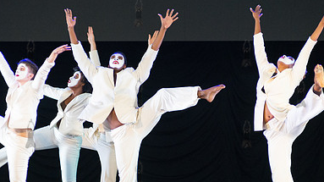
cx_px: 135
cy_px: 107
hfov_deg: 5.7
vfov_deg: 3.2
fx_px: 3254
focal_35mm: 379
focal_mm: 200
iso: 3200
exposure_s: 1/1000
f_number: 2.8
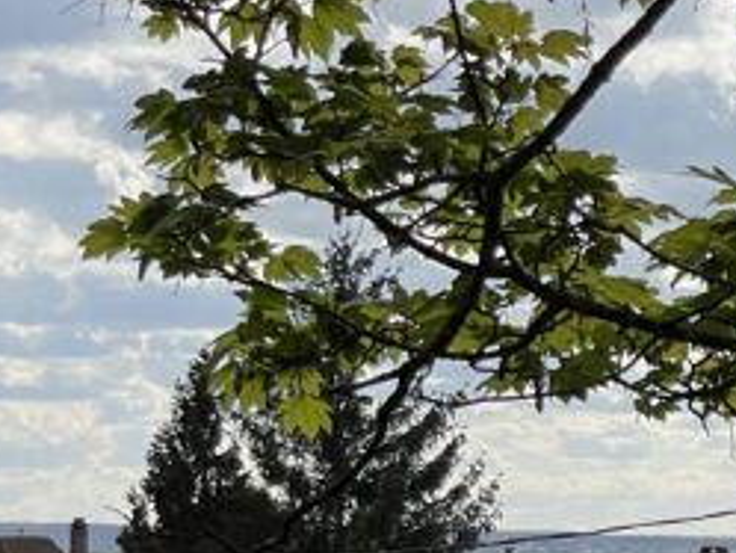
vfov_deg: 5.6
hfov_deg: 7.5
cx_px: 828
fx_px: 5595
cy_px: 559
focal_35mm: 263
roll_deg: -0.4
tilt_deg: +0.9
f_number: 2.2
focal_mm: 7.5
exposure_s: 1/1376
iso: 20
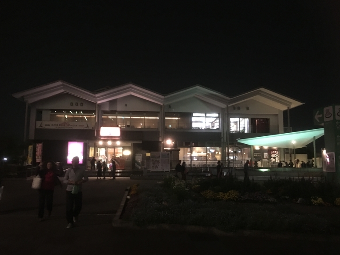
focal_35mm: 30
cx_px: 168
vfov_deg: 46.8
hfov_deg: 60.0
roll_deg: +0.2
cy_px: 128
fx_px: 295
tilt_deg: +6.1
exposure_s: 1/15
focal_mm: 4.15
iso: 400
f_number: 2.2
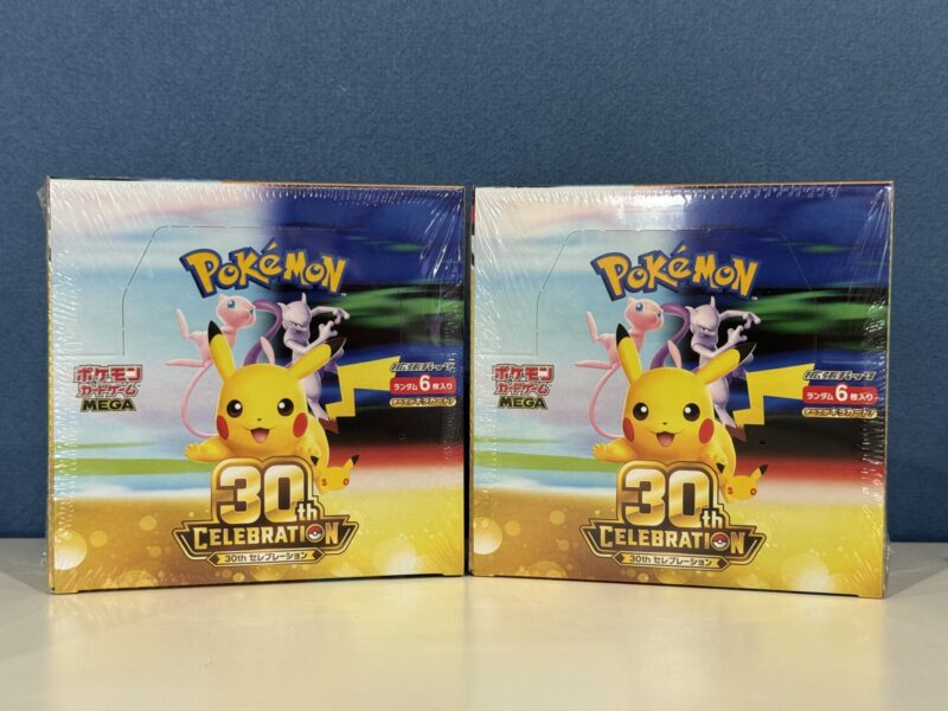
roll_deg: -0.2
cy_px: 356
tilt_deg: -1.8
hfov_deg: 39.7
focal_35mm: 48
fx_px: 1315
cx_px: 474
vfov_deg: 30.3
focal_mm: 6.76
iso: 100
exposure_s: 1/60
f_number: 1.78
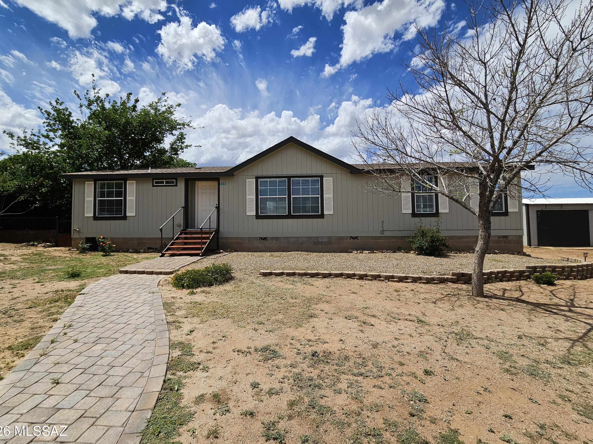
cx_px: 289
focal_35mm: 14
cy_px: 214
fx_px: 240
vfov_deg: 85.6
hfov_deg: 102.0
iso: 50
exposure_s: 1/4444
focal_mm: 2.2
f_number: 2.2
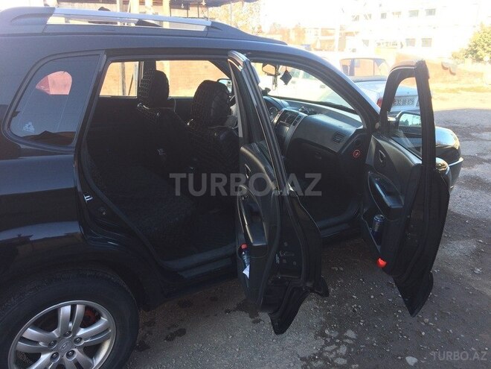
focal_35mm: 29
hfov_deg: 61.7
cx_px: 246
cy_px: 184
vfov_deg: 48.2
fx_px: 411
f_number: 2.2
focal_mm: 4.15
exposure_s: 1/218
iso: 32
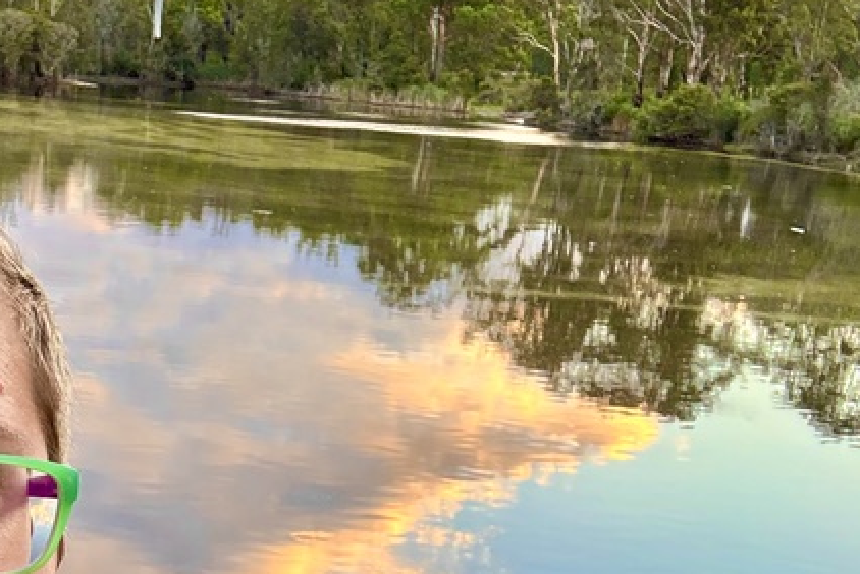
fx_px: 1386
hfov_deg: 33.8
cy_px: 525
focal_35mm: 58
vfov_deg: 22.8
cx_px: 218
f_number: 1.9
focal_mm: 2.69
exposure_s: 1/104
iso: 80
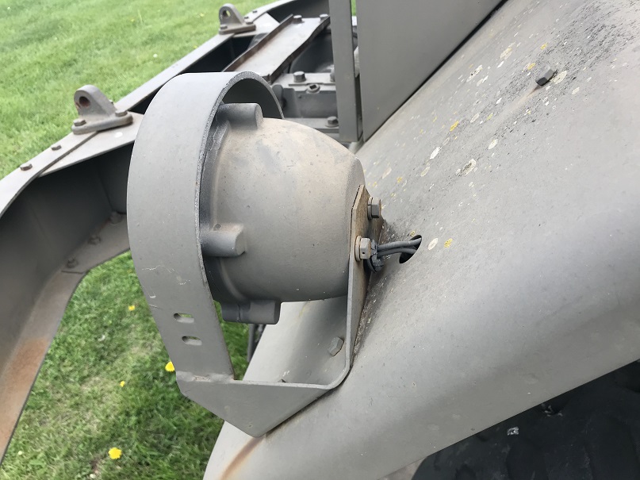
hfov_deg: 63.5
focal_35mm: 28
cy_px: 240
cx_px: 320
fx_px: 518
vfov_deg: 49.7
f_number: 1.8
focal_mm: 3.99
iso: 20
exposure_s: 1/357
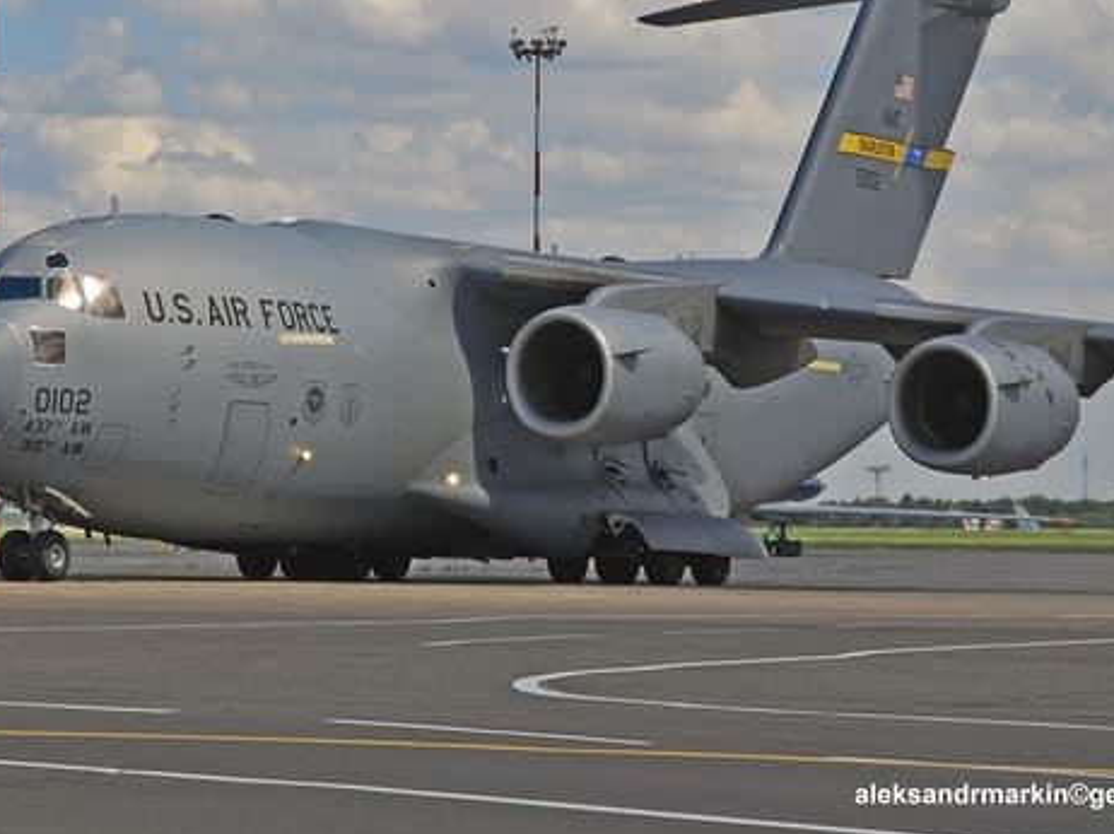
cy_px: 339
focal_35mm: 160
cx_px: 393
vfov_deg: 9.3
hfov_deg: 12.3
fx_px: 5146
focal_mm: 80
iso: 100
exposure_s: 1/750
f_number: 6.7
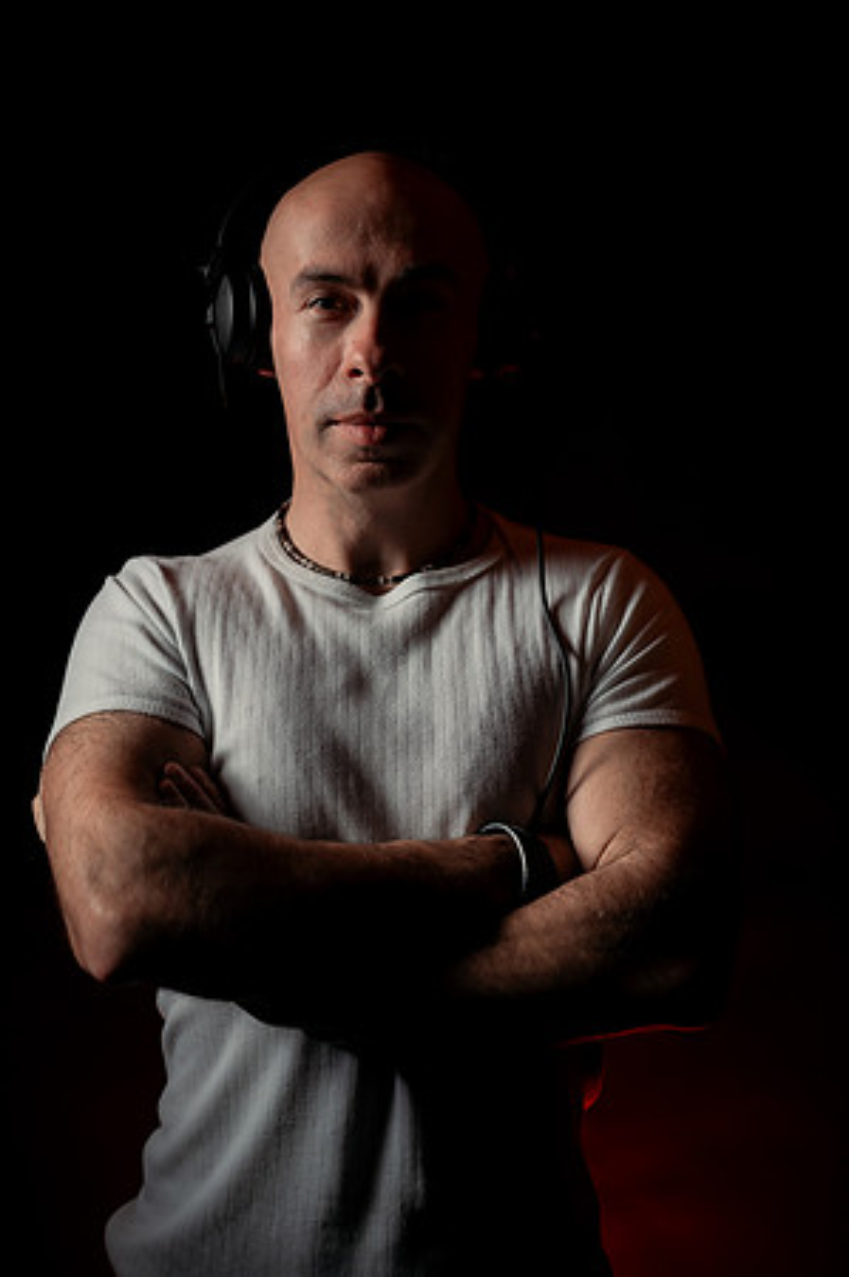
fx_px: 2375
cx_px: 424
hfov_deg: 20.3
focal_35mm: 67
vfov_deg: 30.1
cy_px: 638
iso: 100
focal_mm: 67
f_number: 2.8
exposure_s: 1/100
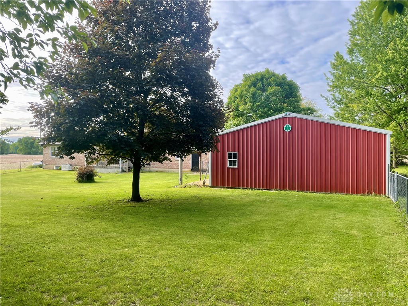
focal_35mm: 26
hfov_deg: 67.3
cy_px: 153
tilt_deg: -1.4
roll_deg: +0.2
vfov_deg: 53.1
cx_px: 204
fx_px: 306
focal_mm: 4.2
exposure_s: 1/682
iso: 32
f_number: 1.6
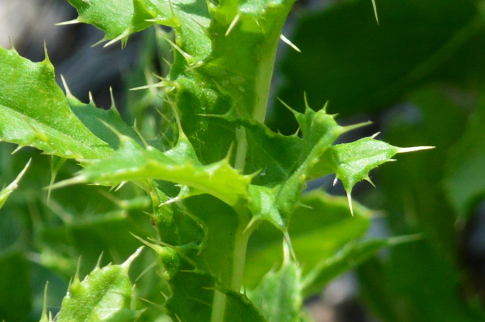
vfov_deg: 3.6
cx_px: 1162
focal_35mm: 381
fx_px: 5127
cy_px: 769
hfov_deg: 5.2
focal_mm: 52
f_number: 11
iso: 400
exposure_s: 1/400
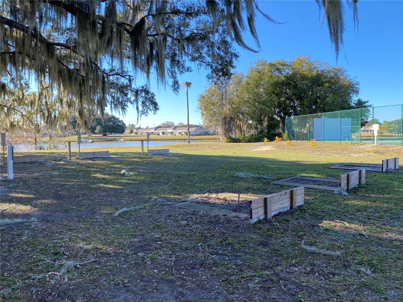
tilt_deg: -3.3
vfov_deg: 53.1
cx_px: 202
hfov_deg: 67.3
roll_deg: +0.4
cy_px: 151
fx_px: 303
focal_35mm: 26
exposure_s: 1/409
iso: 32
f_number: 1.8
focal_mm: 4.25
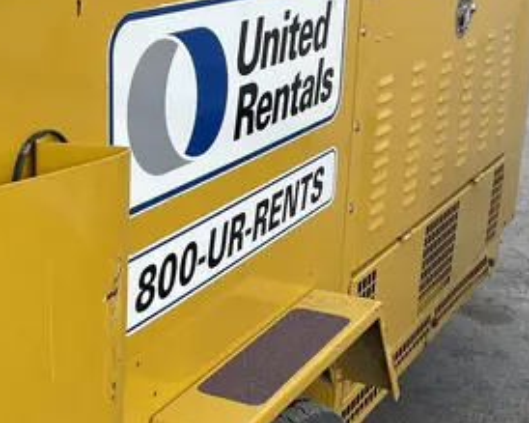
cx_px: 139
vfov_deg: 22.4
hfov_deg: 27.6
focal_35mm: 68
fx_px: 1064
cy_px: 256
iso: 32
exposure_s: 1/1033
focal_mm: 4.2
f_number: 1.6
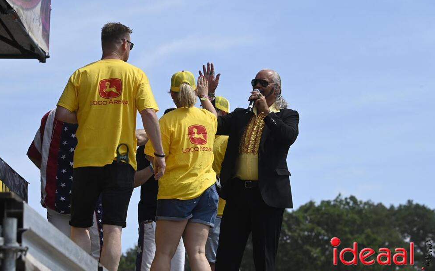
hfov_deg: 13.2
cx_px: 217
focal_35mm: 159
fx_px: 1884
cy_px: 141
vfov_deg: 8.2
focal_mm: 155
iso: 1600
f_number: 9
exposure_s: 1/5000
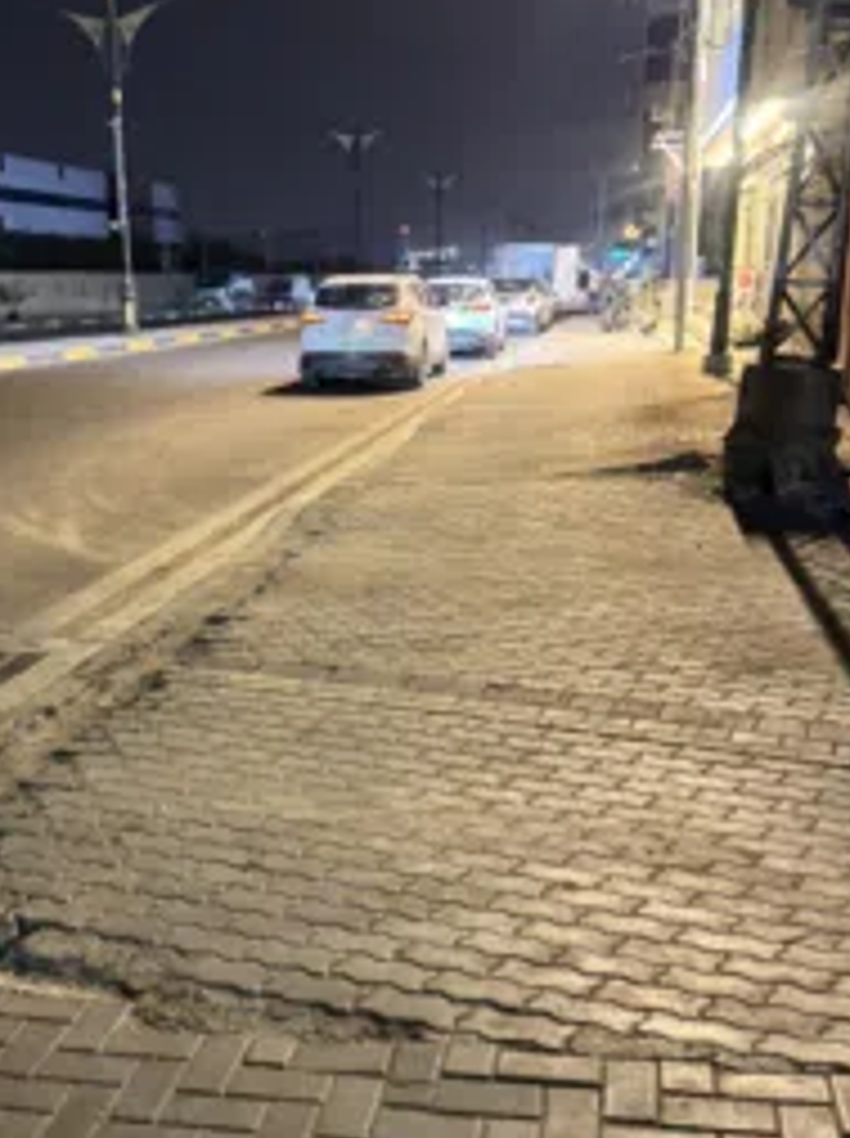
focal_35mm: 38
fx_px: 1247
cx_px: 292
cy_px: 657
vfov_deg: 48.9
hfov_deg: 37.3
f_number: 1.78
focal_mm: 6.76
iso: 640
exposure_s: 1/34
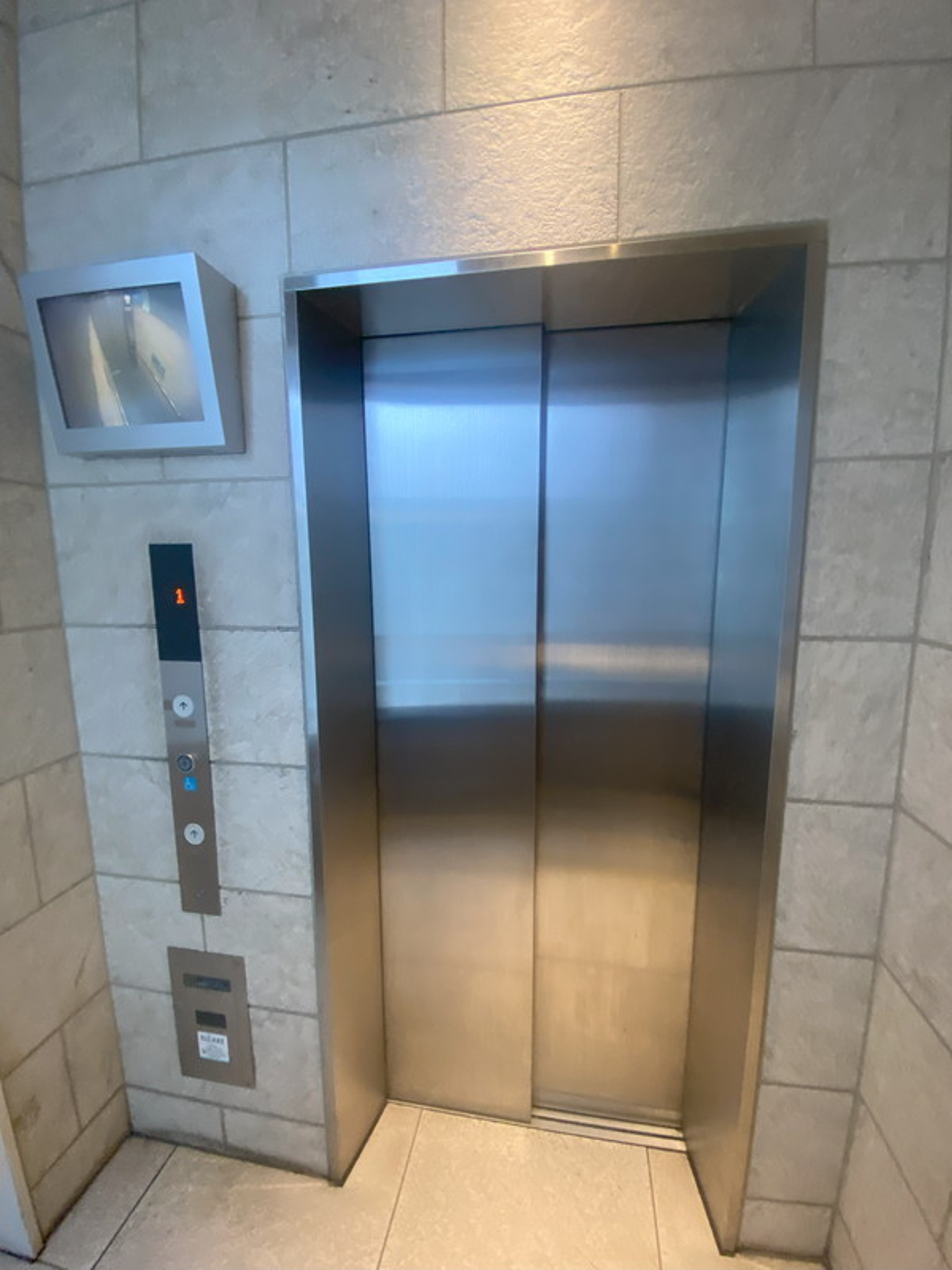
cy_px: 635
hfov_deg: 89.9
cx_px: 476
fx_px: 477
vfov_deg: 106.2
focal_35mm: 13
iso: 250
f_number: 2.4
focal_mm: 1.54
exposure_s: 1/50
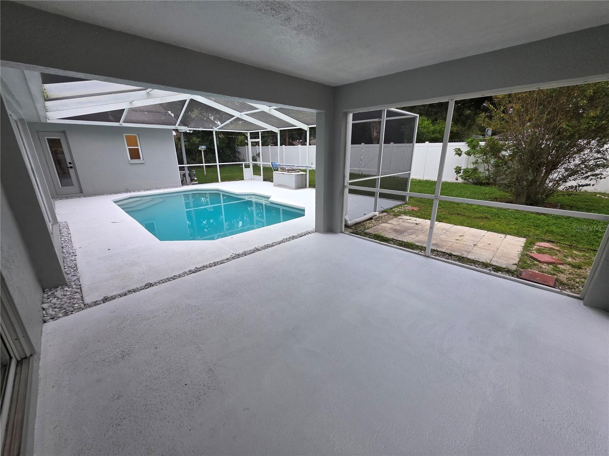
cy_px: 228
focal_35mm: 13
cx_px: 304
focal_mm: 2.2
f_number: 1.9
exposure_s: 1/719
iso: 100
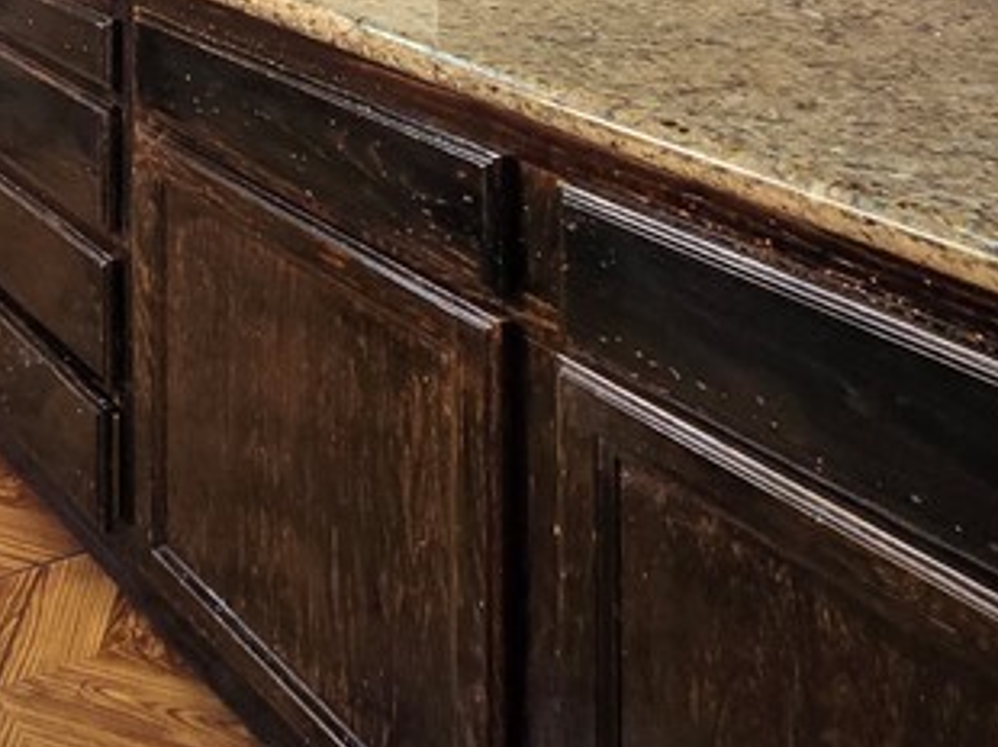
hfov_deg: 35.6
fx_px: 1239
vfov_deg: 26.1
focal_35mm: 43
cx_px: -167
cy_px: -328
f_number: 2.2
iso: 125
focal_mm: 2.2
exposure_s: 1/60
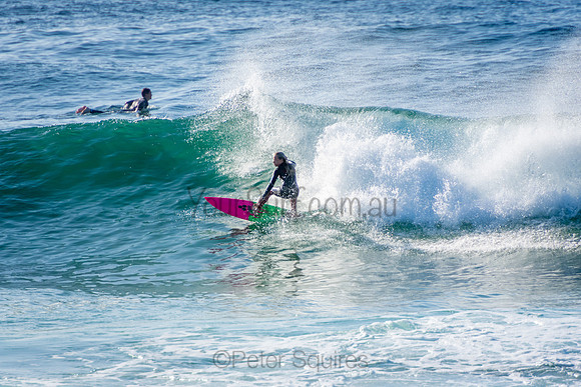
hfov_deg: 3.4
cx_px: 290
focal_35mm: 600
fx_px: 9685
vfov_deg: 2.3
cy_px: 194
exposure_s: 1/2000
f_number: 5.6
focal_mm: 400
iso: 220
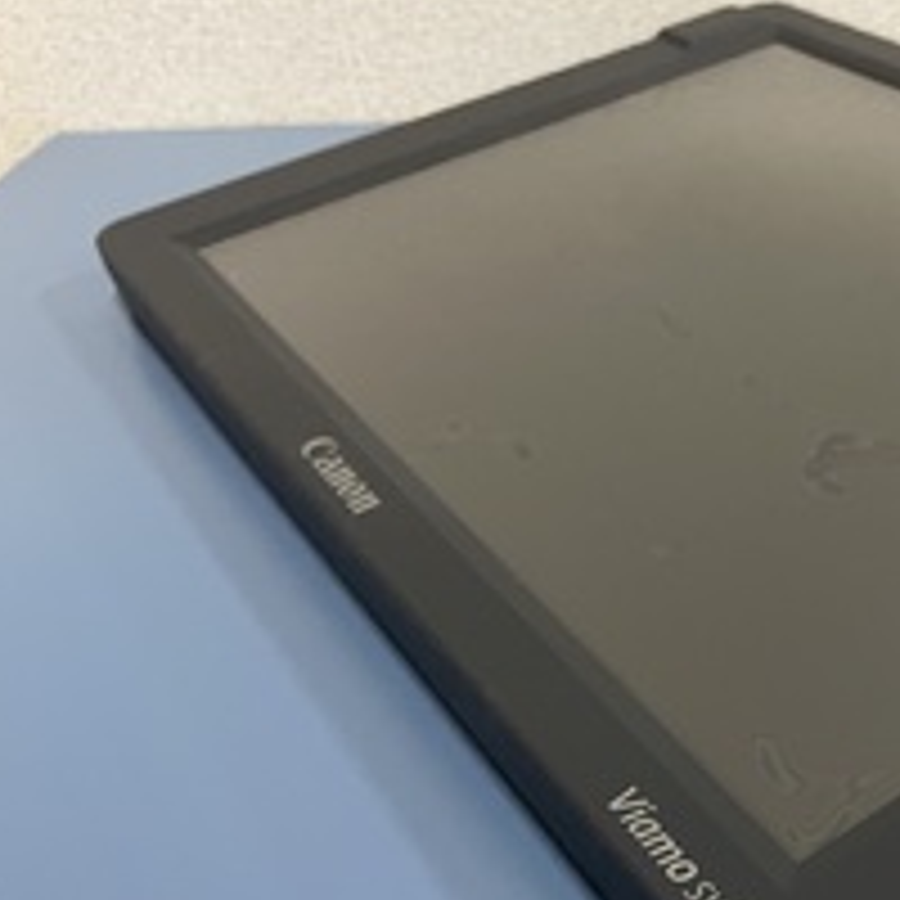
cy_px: 616
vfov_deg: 36.3
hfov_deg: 34.0
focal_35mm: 46
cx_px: 873
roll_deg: +0.4
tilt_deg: -36.7
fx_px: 1353
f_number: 1.6
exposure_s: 1/30
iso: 500
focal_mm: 4.2
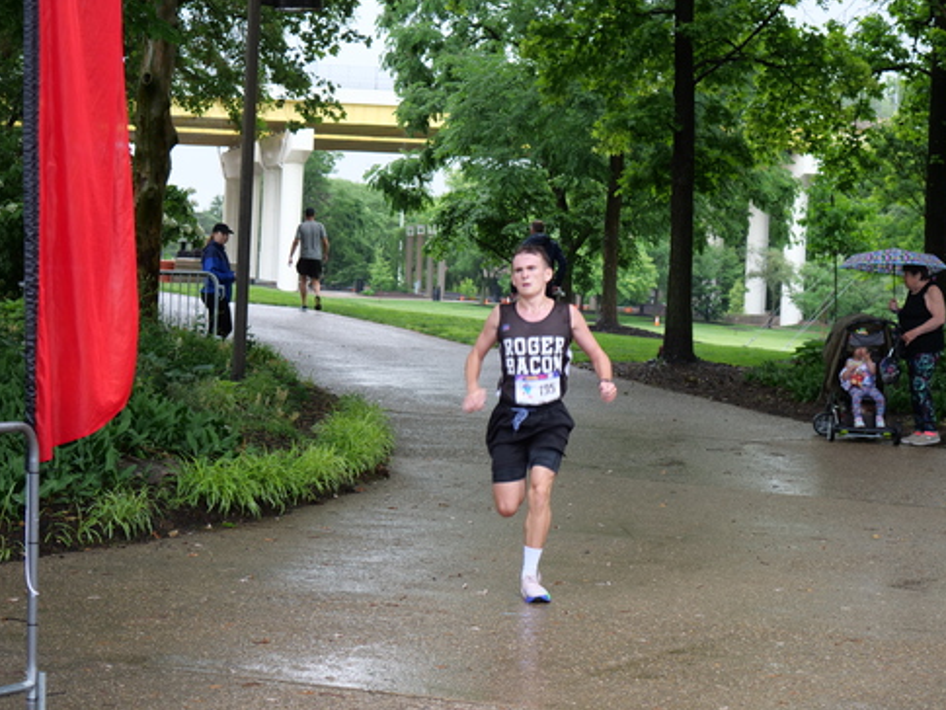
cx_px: 501
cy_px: 333
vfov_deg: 14.5
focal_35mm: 102
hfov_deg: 19.3
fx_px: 2788
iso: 250
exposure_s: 1/100
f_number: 4
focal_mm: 45
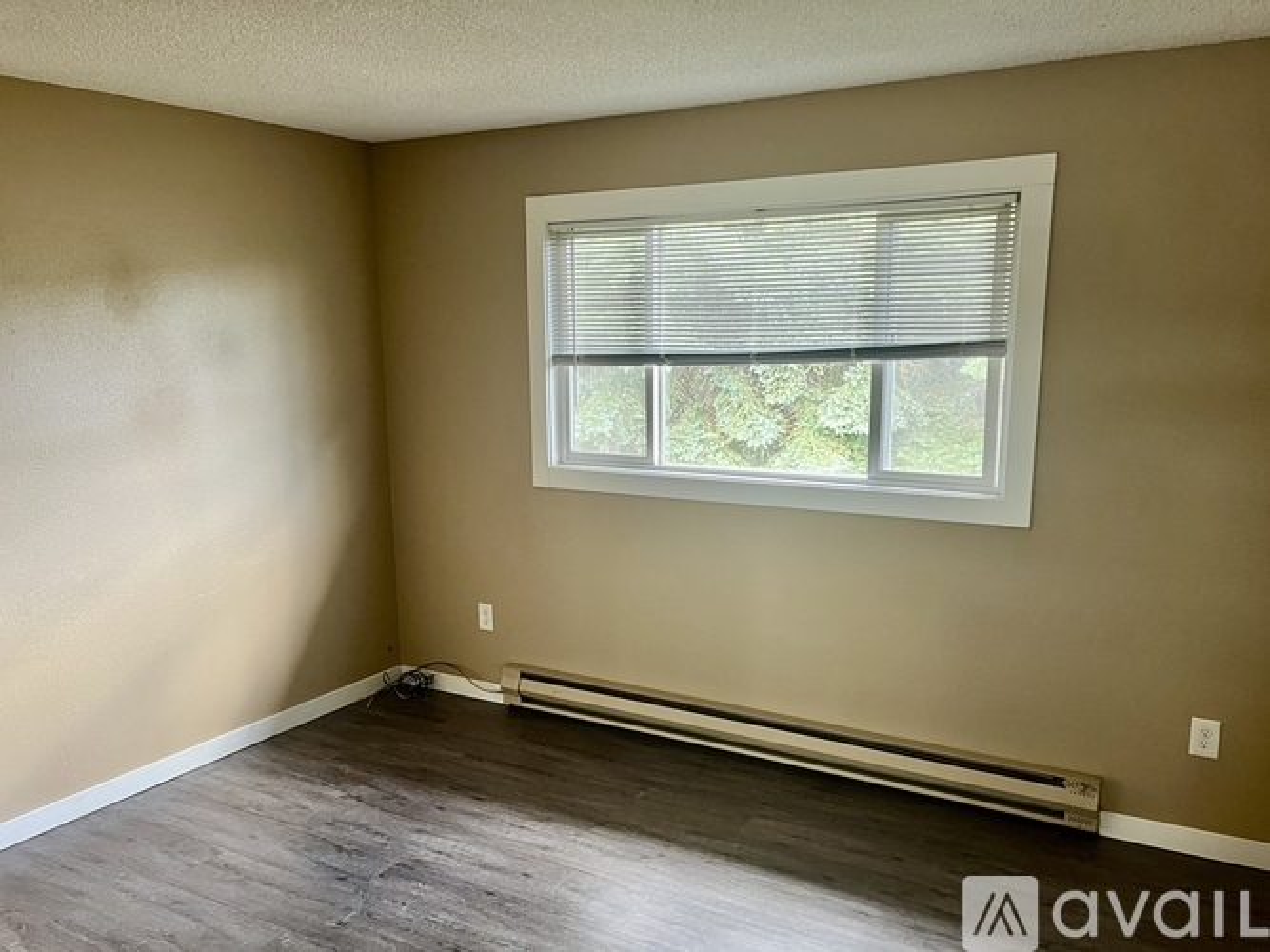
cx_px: 635
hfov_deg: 67.3
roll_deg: +0.5
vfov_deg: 53.0
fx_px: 954
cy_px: 476
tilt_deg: -12.2
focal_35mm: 26
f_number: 1.6
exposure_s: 1/60
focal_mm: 5.1
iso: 125
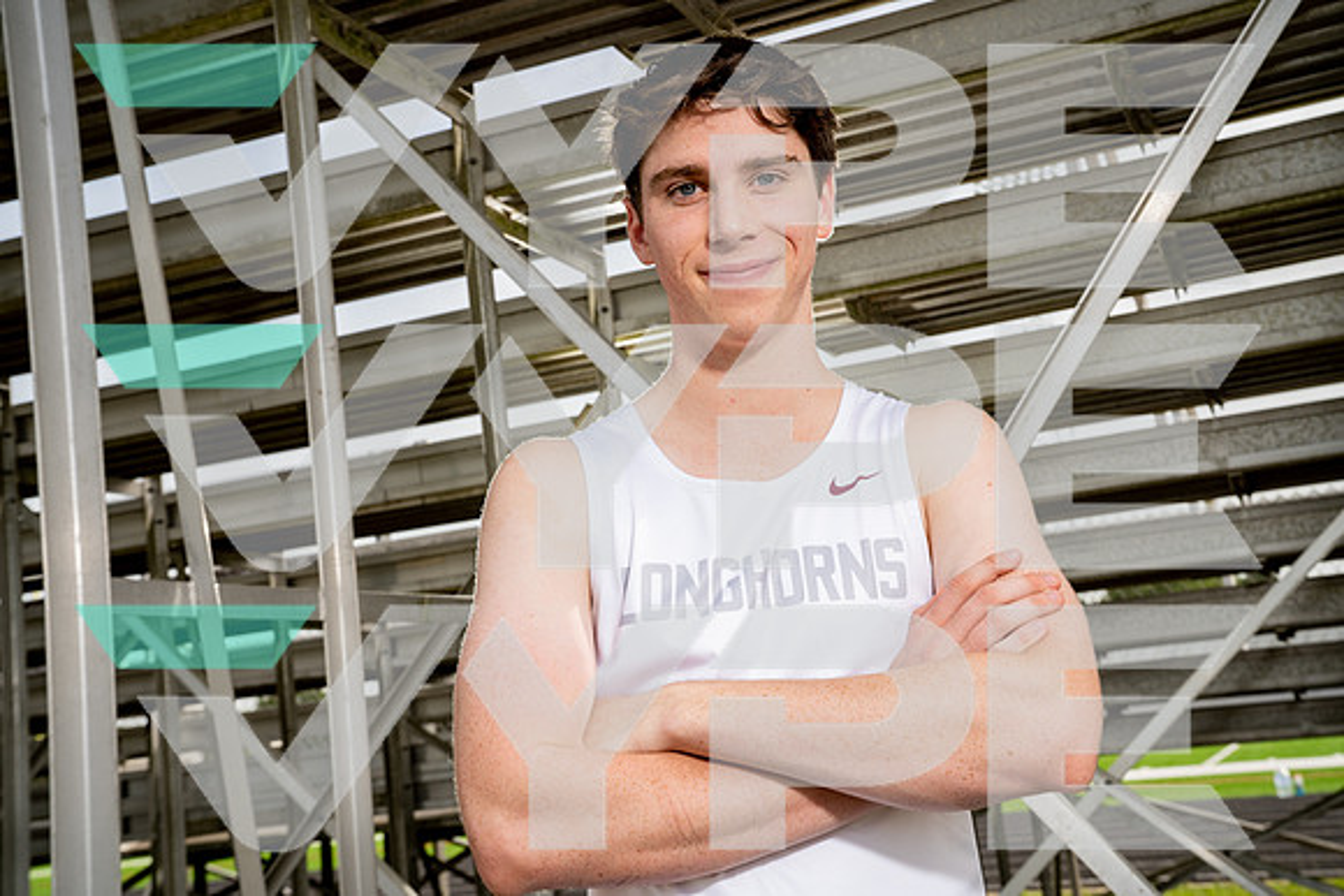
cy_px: 448
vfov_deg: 30.5
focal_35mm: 44
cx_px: 672
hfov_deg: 44.5
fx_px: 1643
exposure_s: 1/125
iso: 100
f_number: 8
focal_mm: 44
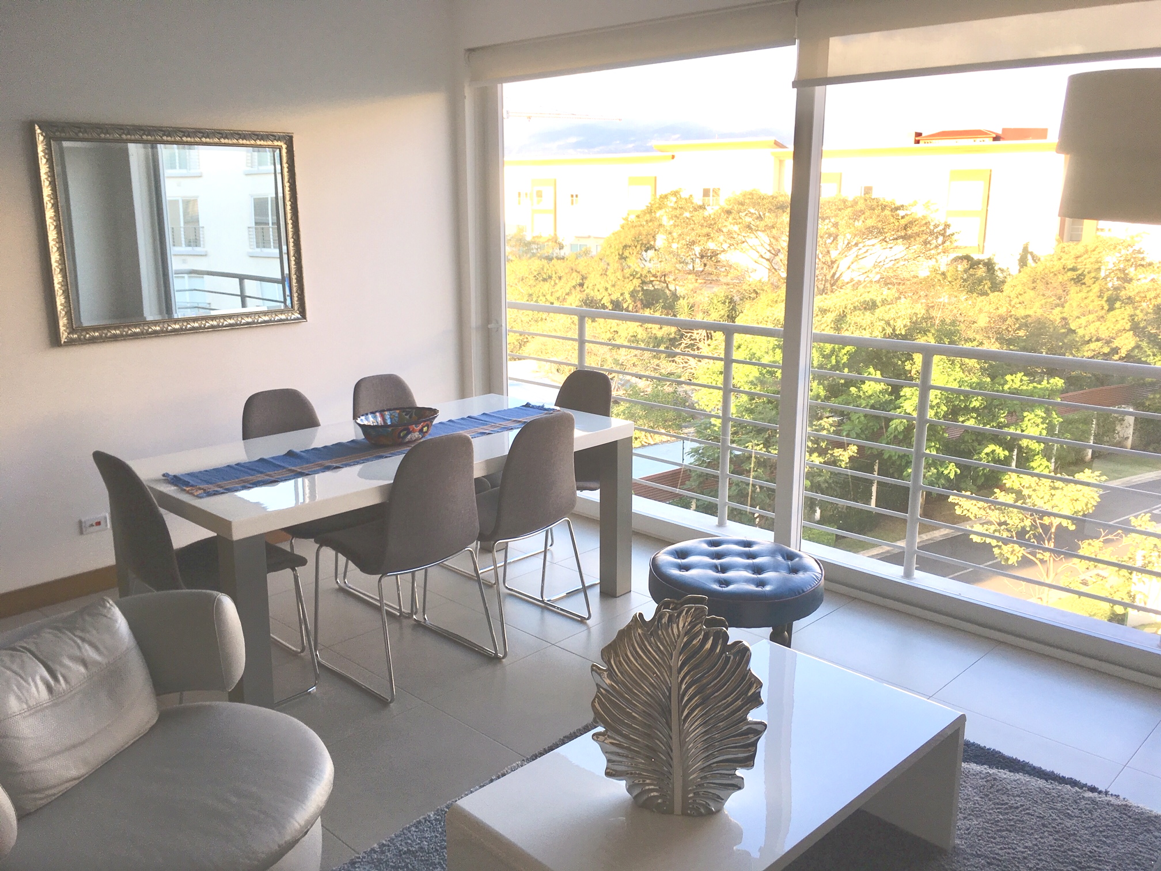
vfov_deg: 48.2
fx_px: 973
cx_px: 580
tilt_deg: -15.2
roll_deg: +1.9
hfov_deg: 61.7
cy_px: 436
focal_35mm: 29
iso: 25
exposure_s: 1/136
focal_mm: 4.15
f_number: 2.2
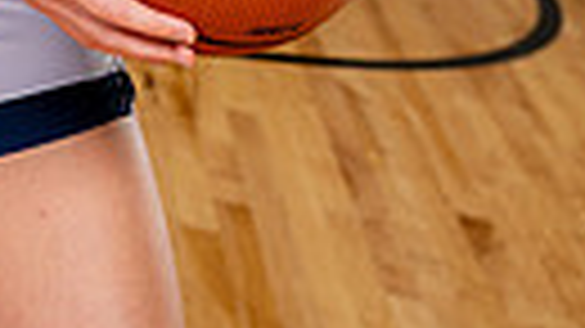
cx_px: 104
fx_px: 2636
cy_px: -629
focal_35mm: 170
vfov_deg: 6.5
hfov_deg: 12.6
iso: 200
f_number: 5.6
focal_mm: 47
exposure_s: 1/250
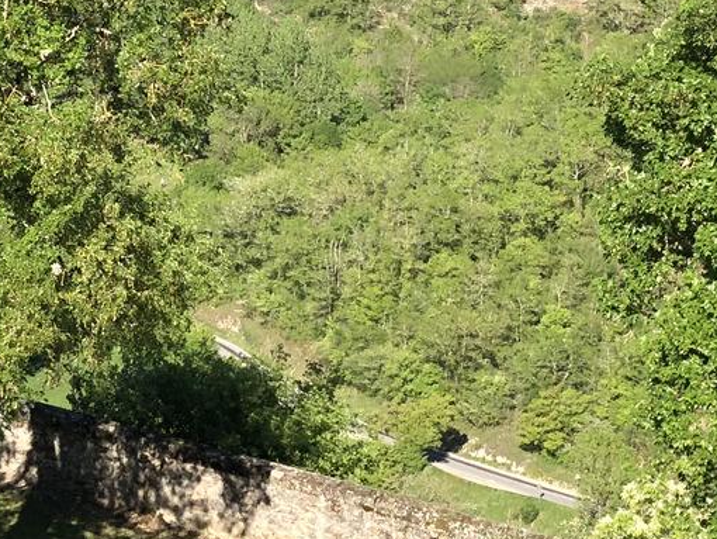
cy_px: -17
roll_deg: +0.9
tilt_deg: -8.2
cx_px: -266
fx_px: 3378
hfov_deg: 11.7
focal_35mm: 163
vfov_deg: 9.0
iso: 16
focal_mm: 6
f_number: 2.4
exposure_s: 1/800
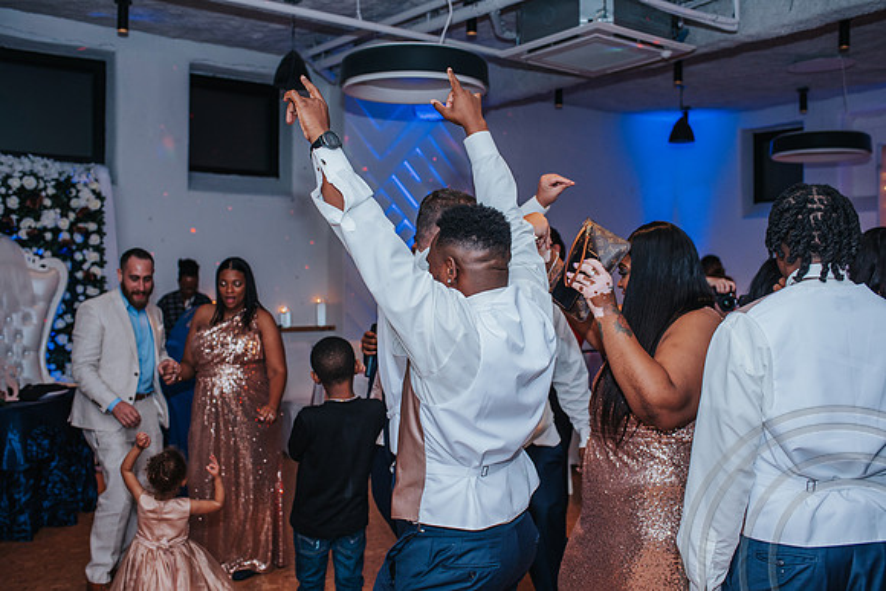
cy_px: 296
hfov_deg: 54.4
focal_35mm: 35
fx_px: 862
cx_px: 443
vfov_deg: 37.9
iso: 400
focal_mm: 35
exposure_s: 1/200
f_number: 3.5
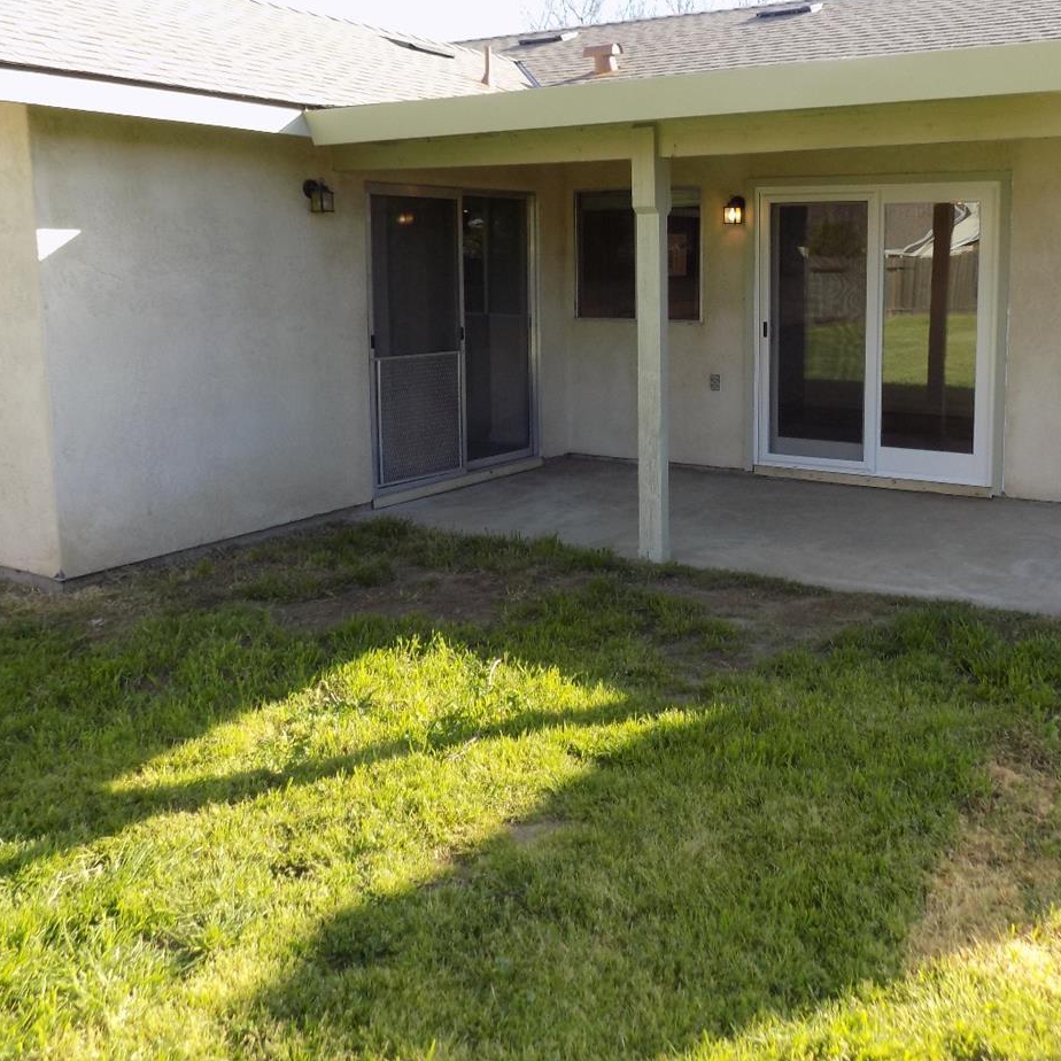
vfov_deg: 49.4
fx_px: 1144
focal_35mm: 33
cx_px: 727
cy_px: 421
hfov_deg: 48.7
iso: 80
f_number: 3.1
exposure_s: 1/250
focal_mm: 4
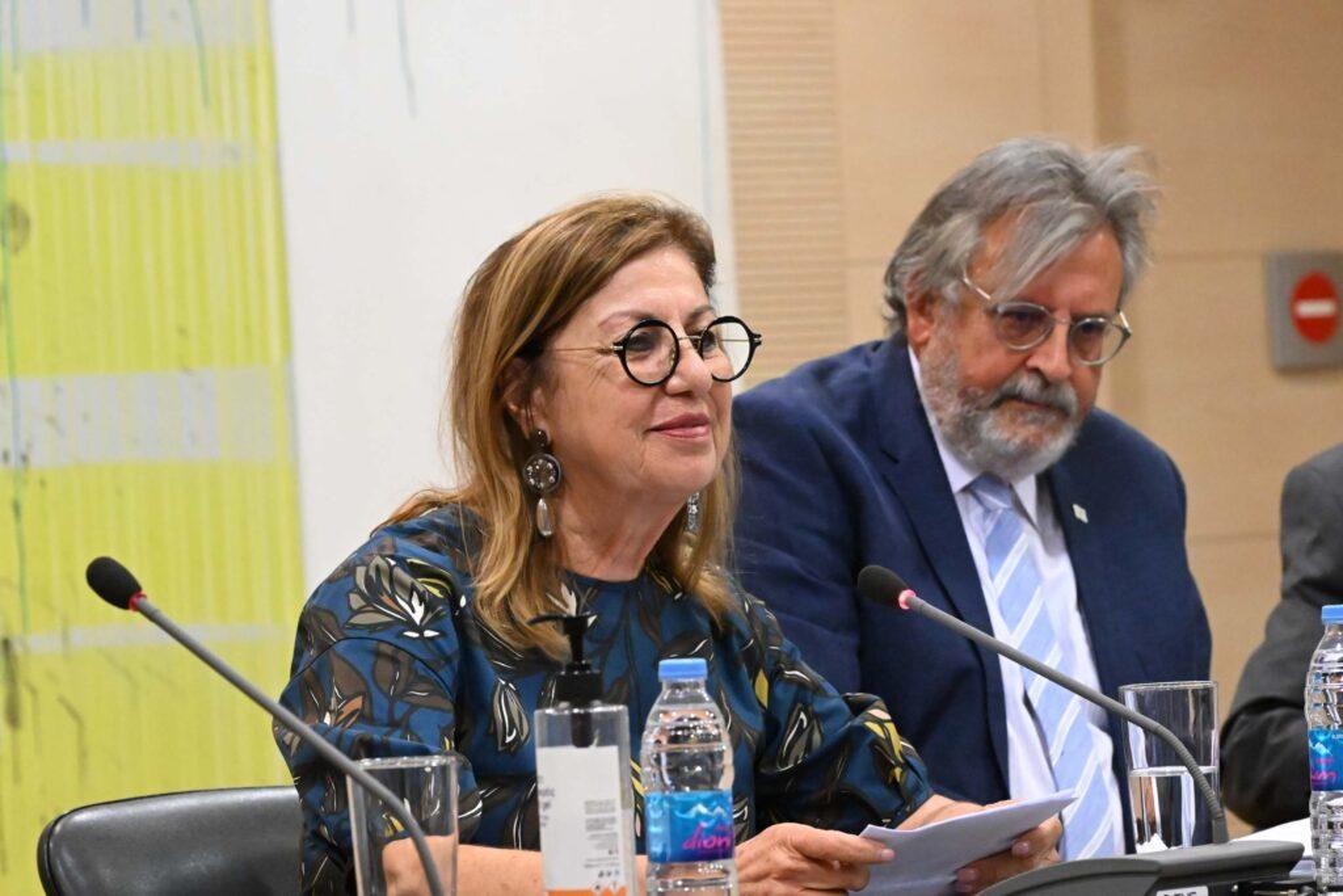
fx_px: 6715
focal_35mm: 180
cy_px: 448
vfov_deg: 7.6
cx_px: 672
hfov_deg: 11.4
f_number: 5.6
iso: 8000
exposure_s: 1/250
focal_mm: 120
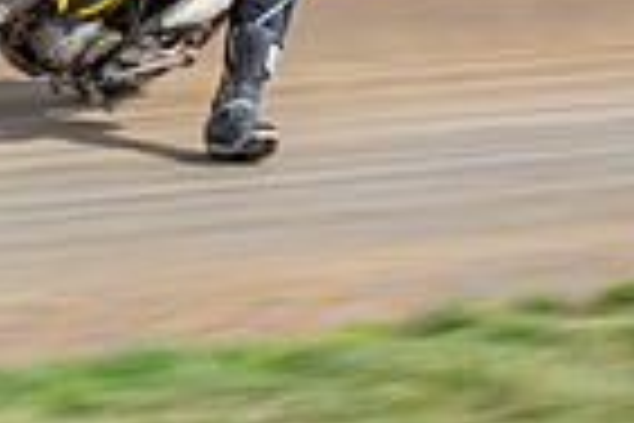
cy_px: -139
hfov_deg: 9.2
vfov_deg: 6.2
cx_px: -164
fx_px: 3892
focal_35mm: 221
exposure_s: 1/125
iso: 125
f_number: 8
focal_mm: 32
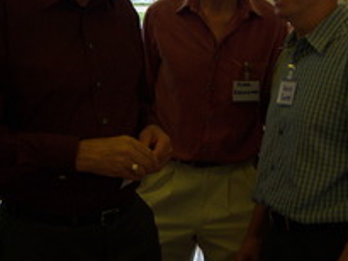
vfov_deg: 22.7
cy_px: 58
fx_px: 644
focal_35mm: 64
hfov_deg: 30.2
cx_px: 198
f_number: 2.8
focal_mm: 7.5
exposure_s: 1/60
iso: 160
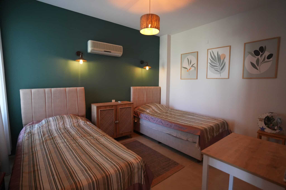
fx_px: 135
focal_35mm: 17
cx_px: 143
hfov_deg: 93.3
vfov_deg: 70.4
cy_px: 95
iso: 2000
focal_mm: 17
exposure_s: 1/160
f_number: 2.8
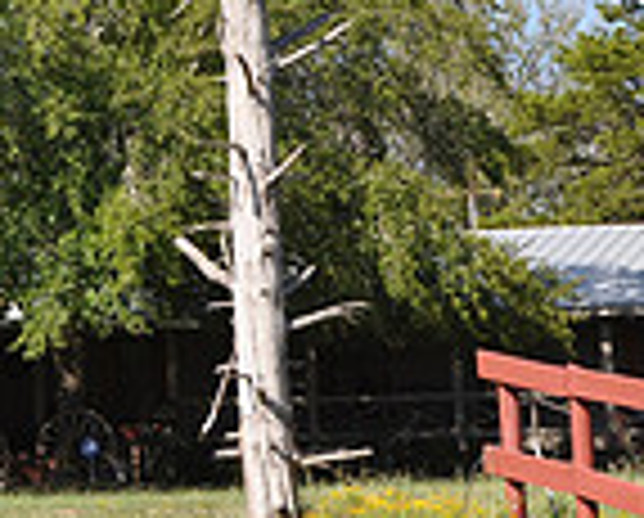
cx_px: -333
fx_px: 3476
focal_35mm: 182
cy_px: -88
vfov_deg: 8.4
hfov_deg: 10.2
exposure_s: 1/250
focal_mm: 32
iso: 200
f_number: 8
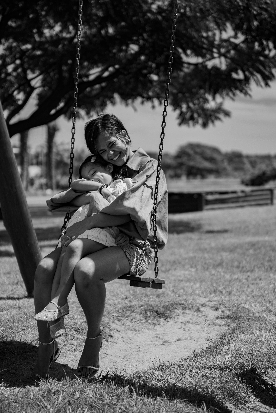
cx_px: 138
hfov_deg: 19.5
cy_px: 206
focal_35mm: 70
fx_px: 804
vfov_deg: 28.8
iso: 125
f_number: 2.8
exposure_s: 1/2000
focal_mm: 70
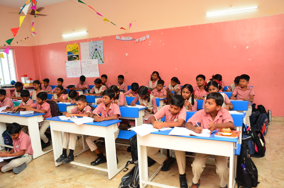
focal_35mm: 27
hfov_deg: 67.5
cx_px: 142
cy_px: 94
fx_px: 213
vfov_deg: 47.7
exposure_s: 1/125
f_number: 6.3
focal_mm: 18
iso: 800
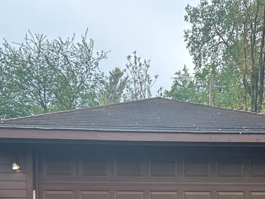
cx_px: 148
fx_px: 436
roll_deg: -0.6
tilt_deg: -0.1
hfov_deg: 33.8
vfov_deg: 24.3
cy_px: 206
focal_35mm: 57
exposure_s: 1/476
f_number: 1.5
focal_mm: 5.7
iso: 50
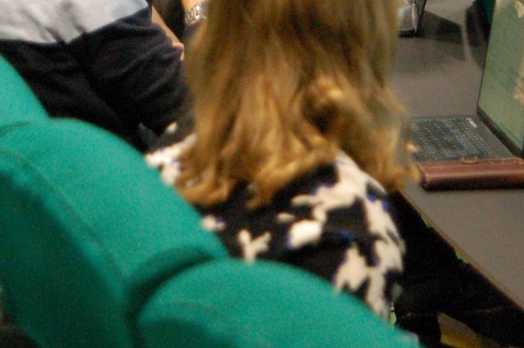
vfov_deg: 5.9
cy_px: -157
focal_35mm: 232
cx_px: 119
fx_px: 3373
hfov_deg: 8.9
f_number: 2.8
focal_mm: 50
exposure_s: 1/125
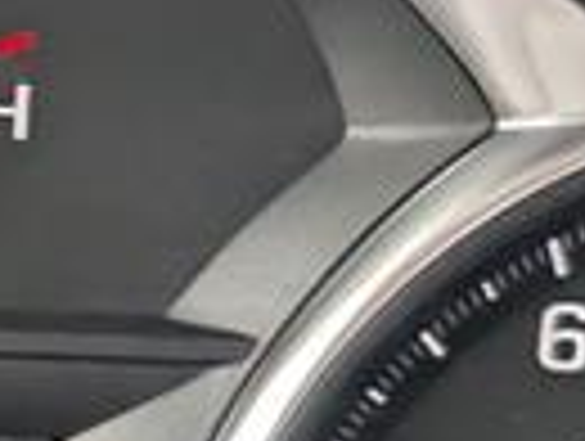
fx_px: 4080
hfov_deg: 7.7
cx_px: -738
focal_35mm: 241
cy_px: 320
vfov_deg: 6.2
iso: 612
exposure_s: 1/833
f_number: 1.68
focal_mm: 6.9
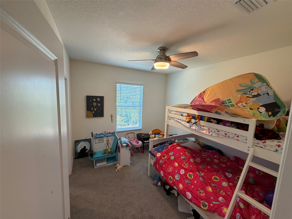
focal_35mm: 14
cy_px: 110
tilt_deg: -5.6
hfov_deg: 102.1
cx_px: 146
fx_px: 118
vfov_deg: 85.7
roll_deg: -1.5
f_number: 2.2
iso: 200
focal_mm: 2.22
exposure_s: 1/60
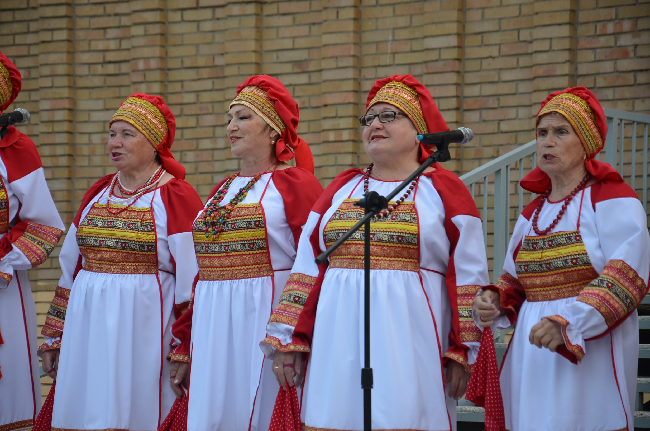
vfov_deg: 8.7
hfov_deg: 13.1
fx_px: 2838
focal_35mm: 158
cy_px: 216
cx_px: 325
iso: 200
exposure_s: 1/160
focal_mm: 105
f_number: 6.3
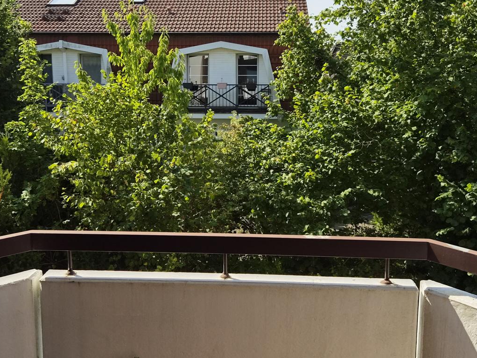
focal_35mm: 36
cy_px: 145
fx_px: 496
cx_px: 239
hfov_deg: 51.3
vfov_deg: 39.5
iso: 80
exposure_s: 1/5824
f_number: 1.8
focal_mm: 5.4
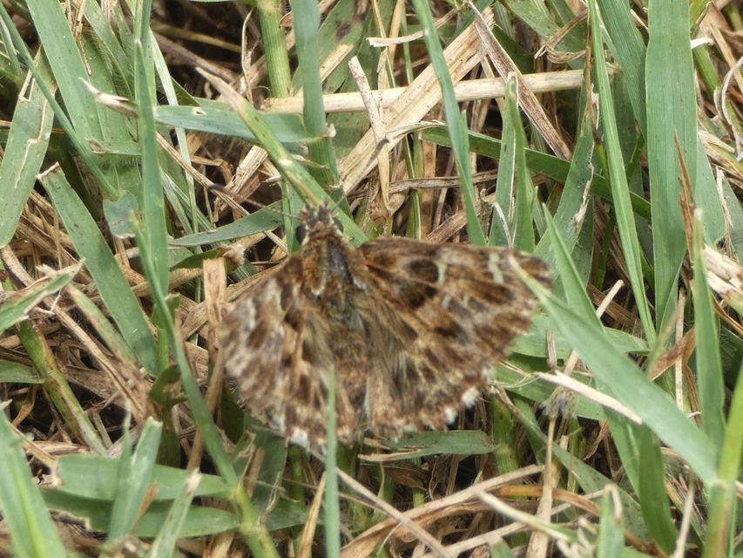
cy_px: 279
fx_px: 3220
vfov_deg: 9.9
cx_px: 372
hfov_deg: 13.2
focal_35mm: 150
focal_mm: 26.9
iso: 80
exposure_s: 1/80
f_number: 5.4
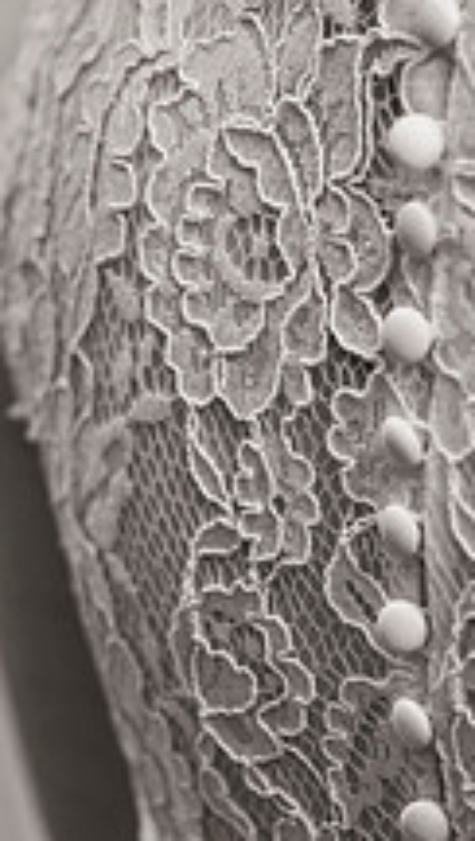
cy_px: 646
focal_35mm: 196
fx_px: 4375
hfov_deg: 6.2
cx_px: 417
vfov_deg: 11.0
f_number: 3.2
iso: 800
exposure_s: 1/320
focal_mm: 90
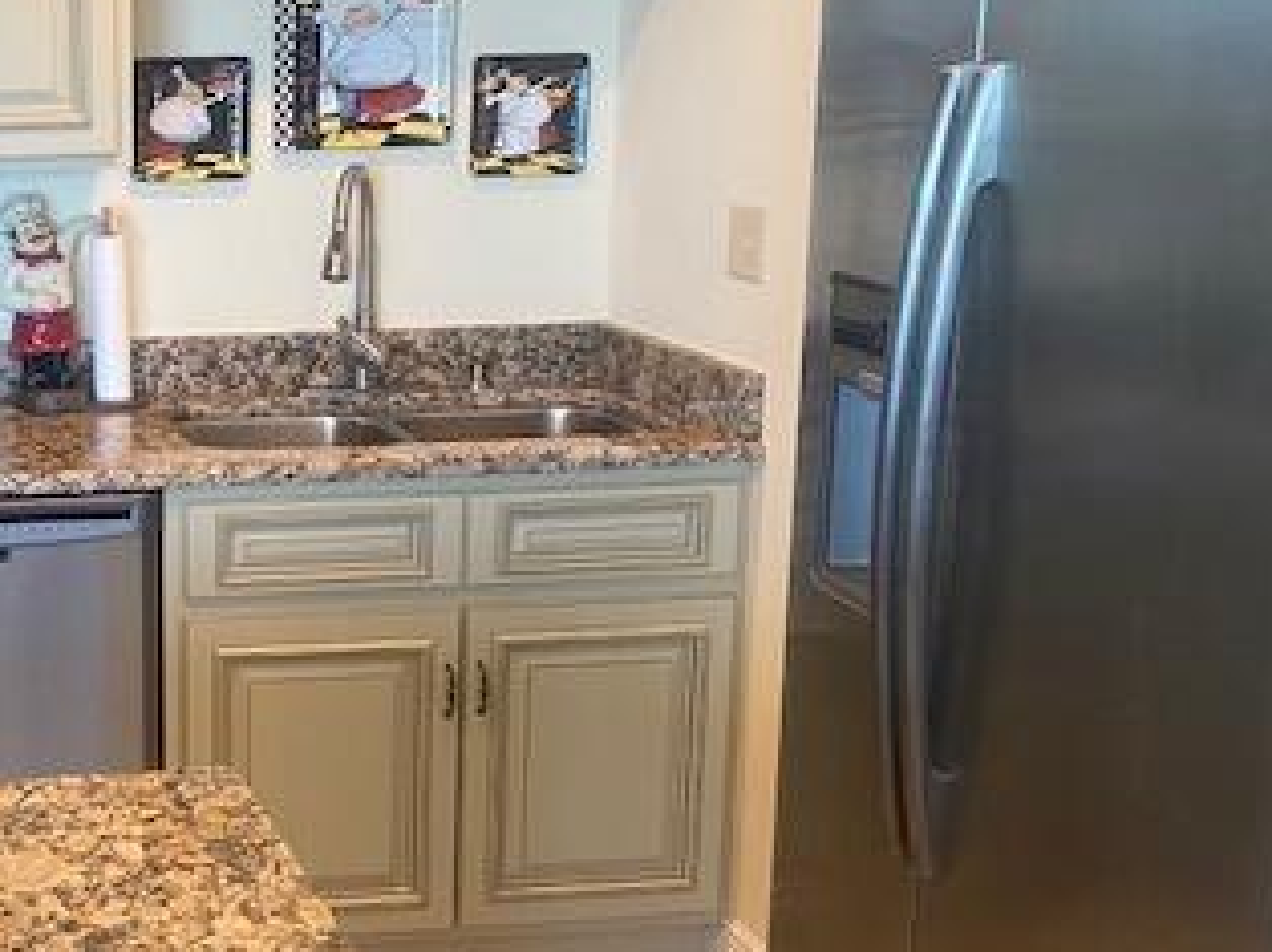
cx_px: 57
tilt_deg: -12.0
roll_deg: +0.5
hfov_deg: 33.7
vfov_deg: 27.5
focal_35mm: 53
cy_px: 466
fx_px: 1946
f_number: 1.8
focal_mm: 4.25
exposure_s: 1/60
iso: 125
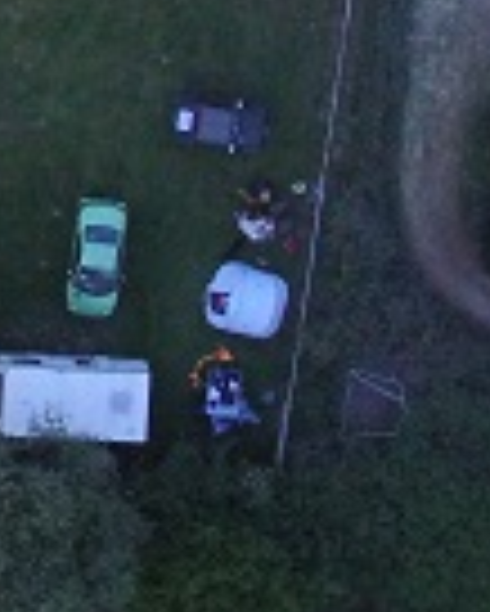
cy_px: -252
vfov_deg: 18.8
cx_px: -144
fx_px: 1666
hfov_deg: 15.9
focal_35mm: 92
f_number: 2.8
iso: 795
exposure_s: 1/6.25
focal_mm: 3.61
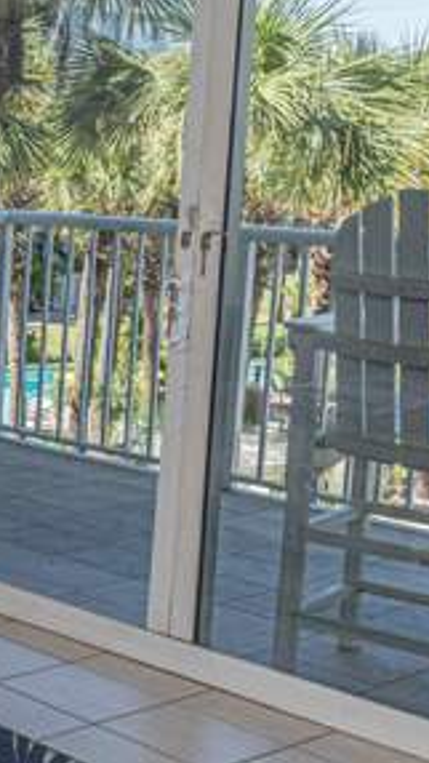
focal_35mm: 72
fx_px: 1455
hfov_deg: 13.6
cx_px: -501
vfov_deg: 29.2
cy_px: 281
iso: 400
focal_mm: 24
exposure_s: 1/160
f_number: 7.1
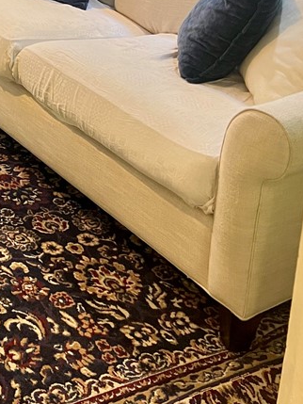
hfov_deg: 22.4
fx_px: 723
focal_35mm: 62
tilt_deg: -11.2
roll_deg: -1.1
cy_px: -50
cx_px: -26
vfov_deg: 28.1
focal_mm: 5.7
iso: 500
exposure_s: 1/60
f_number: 1.5
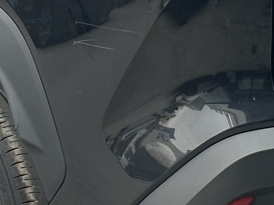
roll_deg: +0.0
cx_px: 136
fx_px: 2074
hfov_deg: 7.6
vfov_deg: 5.7
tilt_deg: -9.4
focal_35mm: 262
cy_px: 6
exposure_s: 1/303
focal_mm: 6.86
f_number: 1.78
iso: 64
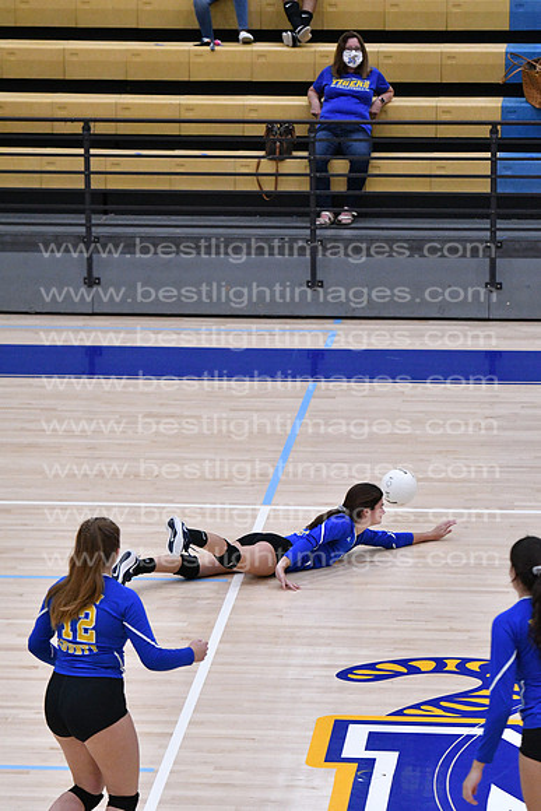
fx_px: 3784
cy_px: 406
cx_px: 270
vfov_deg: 12.2
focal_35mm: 168
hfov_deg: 8.2
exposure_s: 1/1250
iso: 6400
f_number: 3.2
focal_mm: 112
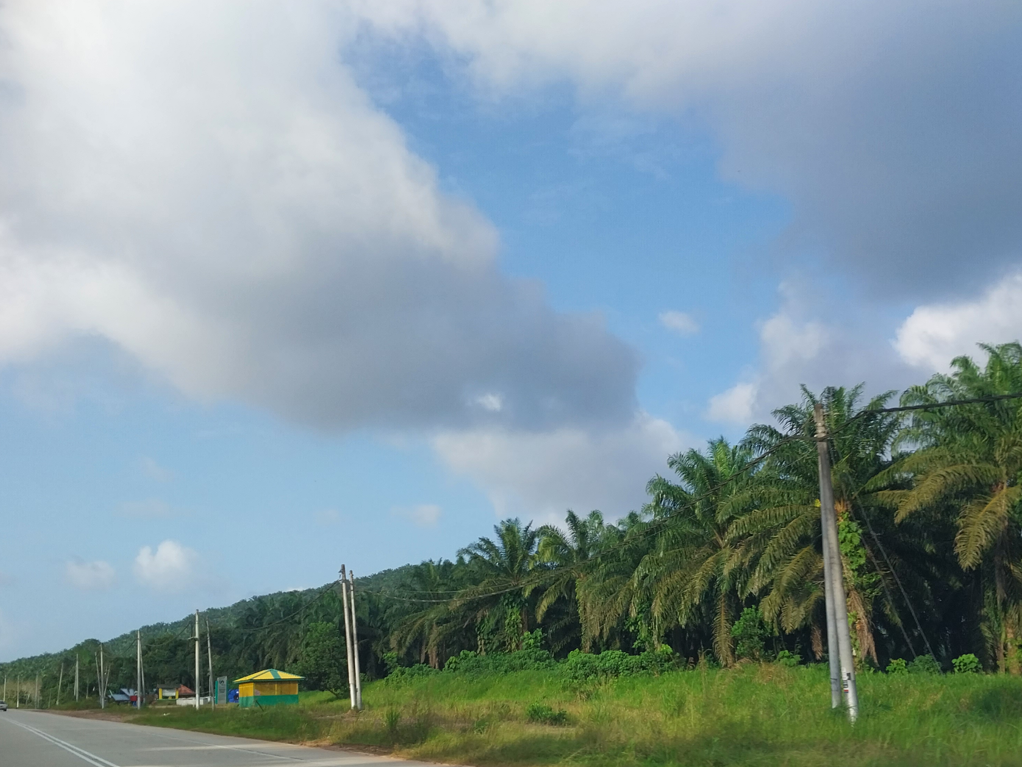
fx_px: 1063
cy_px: 526
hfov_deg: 51.1
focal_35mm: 36
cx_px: 604
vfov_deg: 39.1
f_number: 1.8
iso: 20
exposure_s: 1/458
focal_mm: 4
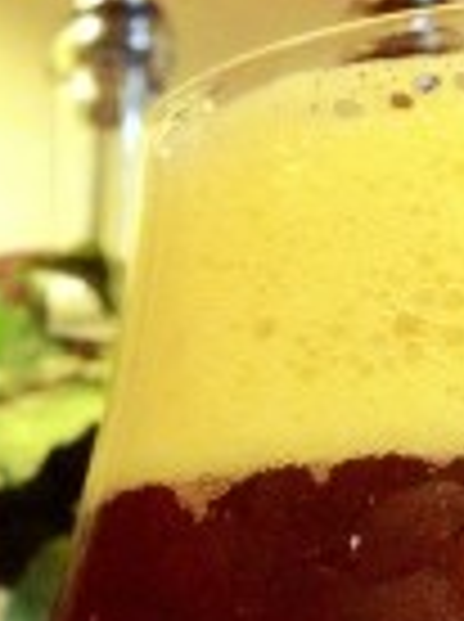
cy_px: 616
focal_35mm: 127
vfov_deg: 15.3
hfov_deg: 11.4
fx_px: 2277
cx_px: -79
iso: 500
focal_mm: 4.28
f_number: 2.4
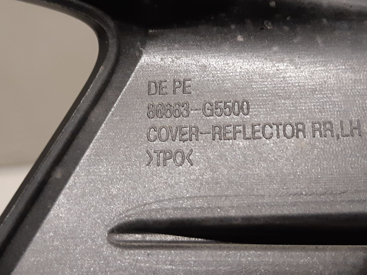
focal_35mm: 31
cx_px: 162
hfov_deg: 58.2
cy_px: 113
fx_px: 329
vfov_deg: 45.2
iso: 200
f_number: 1.7
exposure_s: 1/50
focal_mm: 3.93
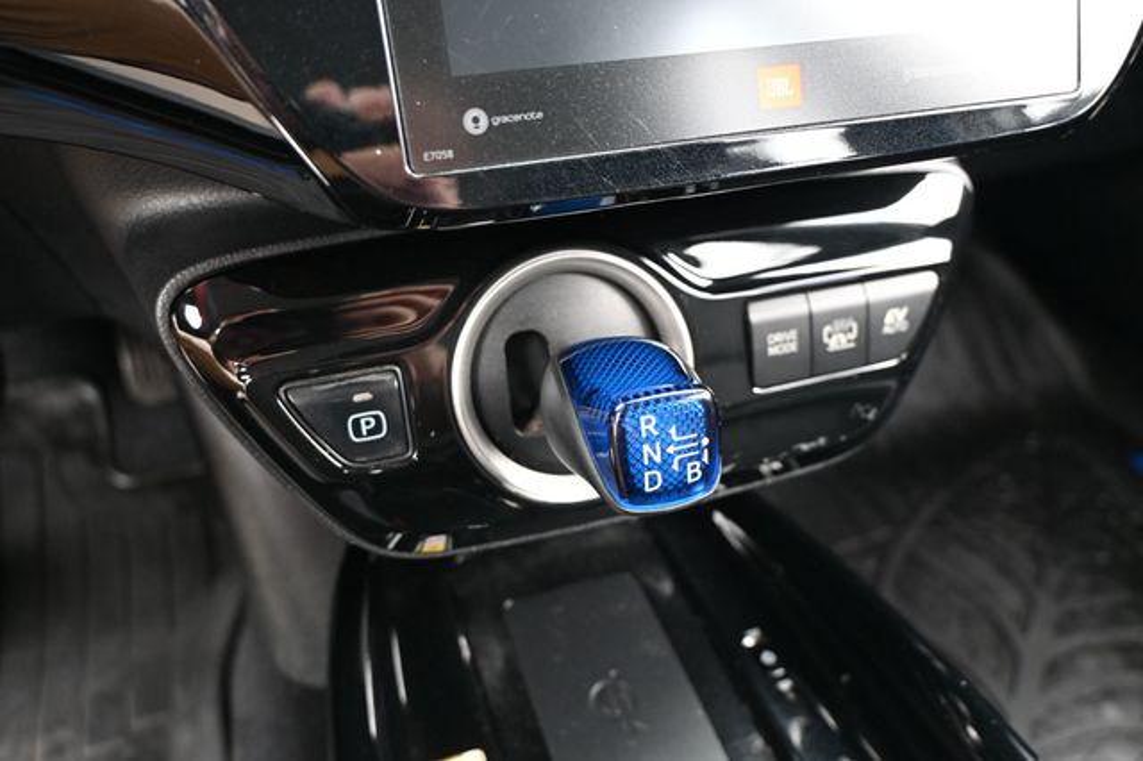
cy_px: 380
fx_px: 928
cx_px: 572
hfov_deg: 63.2
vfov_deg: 44.6
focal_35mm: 29
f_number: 3.8
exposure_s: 1/125
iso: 900
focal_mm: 19.5
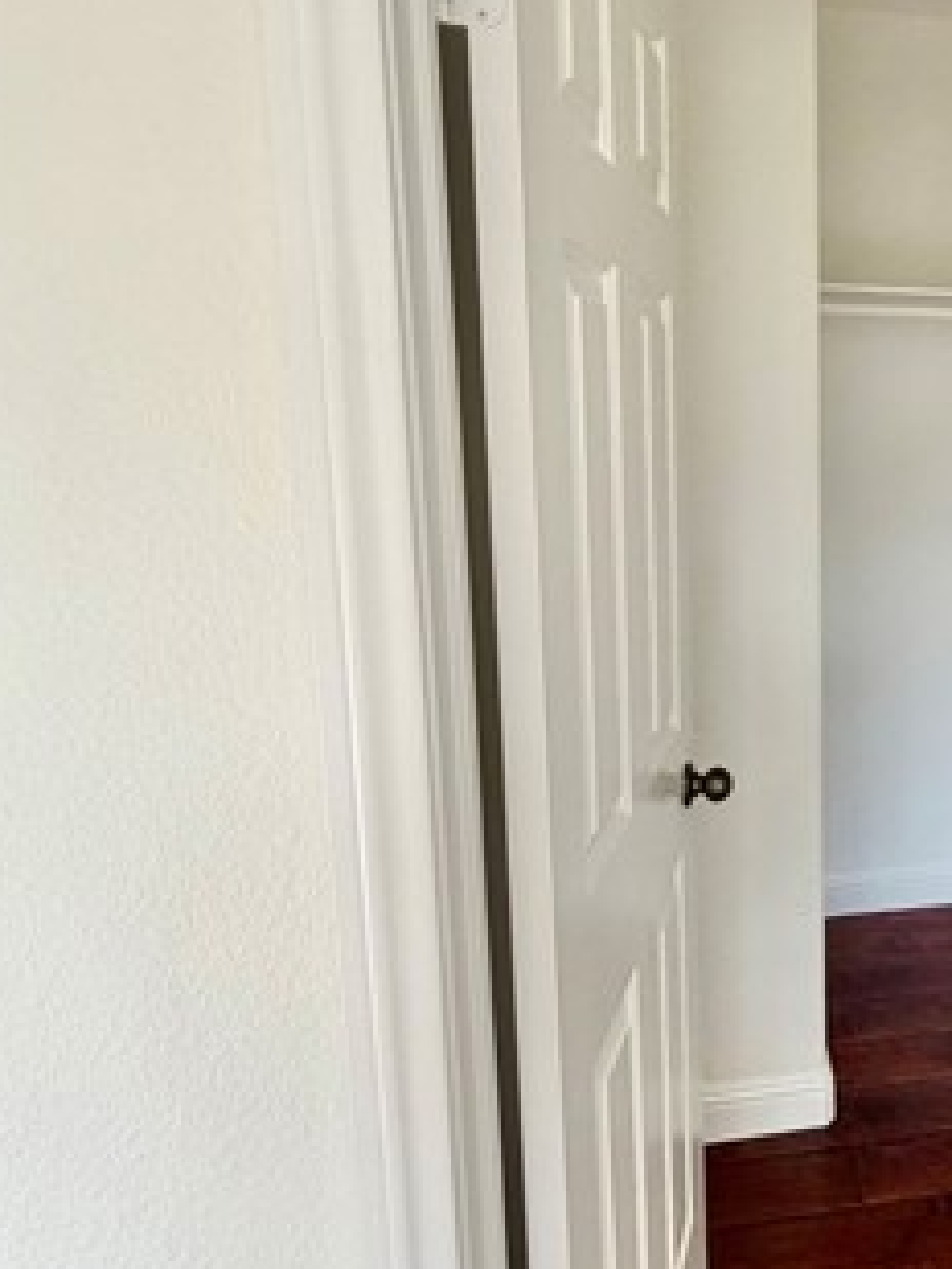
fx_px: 1063
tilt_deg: -9.9
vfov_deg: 61.5
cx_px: 960
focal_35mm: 29
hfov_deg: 41.7
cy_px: 567
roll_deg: -1.7
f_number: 2.2
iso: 125
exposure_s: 1/121
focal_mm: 2.22
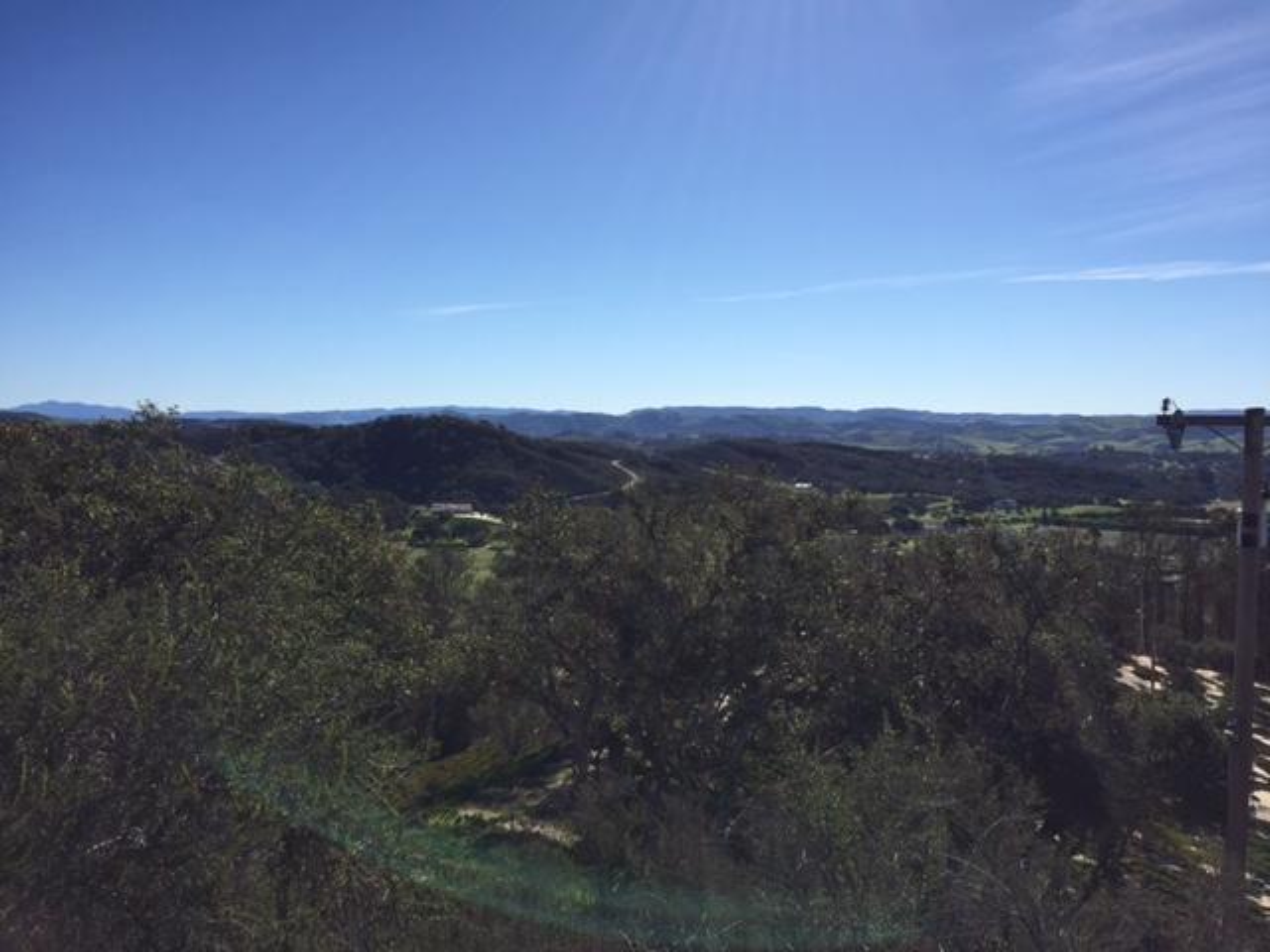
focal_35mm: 29
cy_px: 476
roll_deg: -0.8
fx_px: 1064
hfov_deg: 61.7
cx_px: 635
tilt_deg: -3.1
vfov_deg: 48.2
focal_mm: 4.15
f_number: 2.2
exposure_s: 1/3049
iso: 32
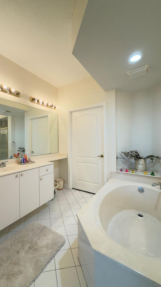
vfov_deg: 99.4
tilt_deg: -0.2
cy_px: 141
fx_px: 122
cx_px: 61
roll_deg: +1.0
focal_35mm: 16
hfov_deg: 66.1
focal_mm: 2.22
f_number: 2.2
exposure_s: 1/30
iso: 64
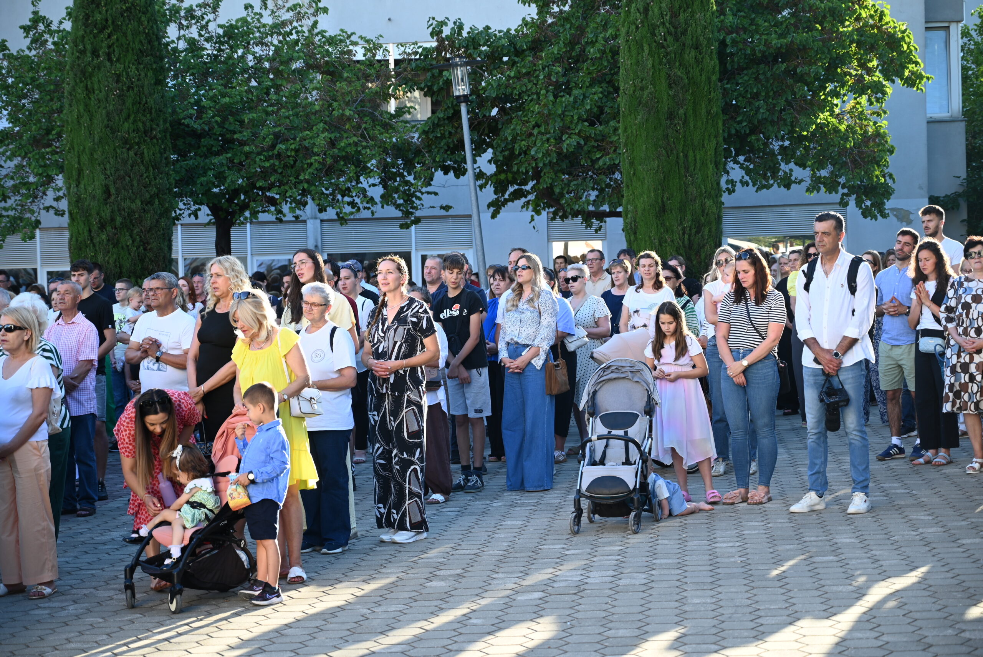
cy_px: 328
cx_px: 492
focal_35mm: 70
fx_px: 1912
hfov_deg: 28.8
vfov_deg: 19.5
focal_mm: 70
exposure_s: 1/100
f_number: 4
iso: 100
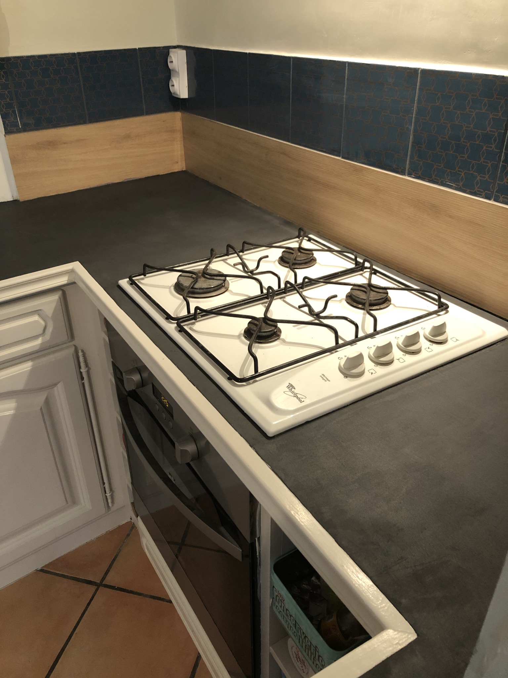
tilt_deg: -28.9
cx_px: 254
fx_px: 548
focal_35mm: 28
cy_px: 339
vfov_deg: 63.4
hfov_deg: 49.7
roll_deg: +1.0
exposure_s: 1/17
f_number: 1.8
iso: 64
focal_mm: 3.99
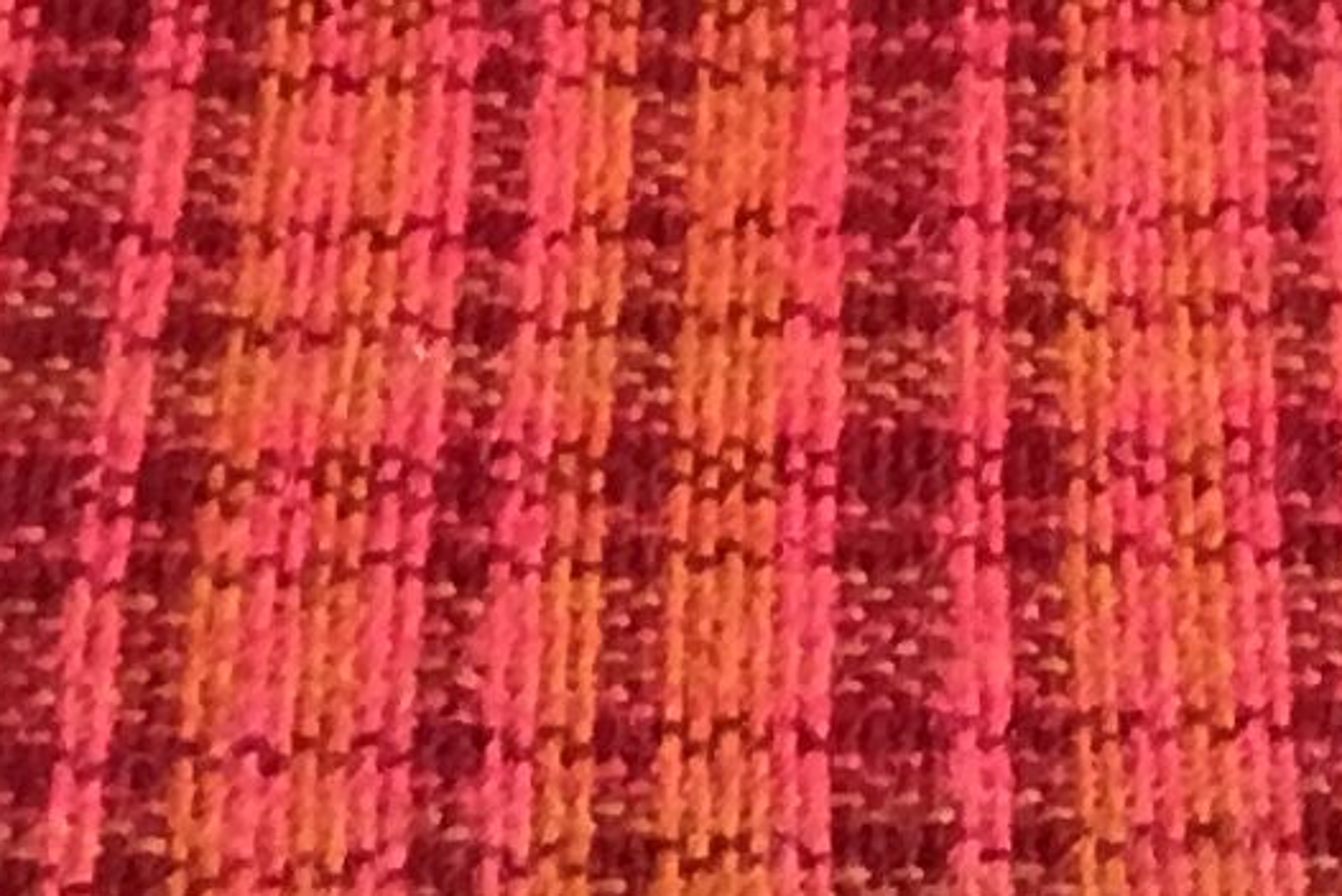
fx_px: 7457
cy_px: 92
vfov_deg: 6.9
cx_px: 2477
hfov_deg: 9.7
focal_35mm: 200
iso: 80
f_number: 2.4
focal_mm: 3.3
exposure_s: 1/33
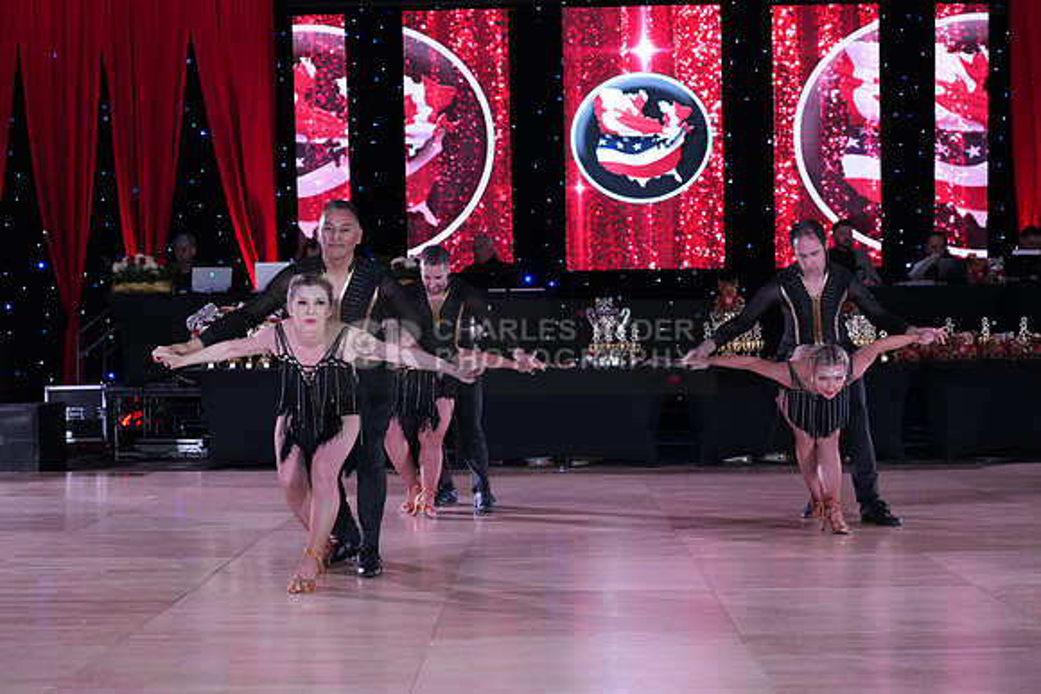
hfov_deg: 34.5
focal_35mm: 58
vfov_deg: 23.4
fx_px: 1677
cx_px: 520
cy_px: 347
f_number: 5
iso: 2500
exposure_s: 1/250
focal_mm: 58
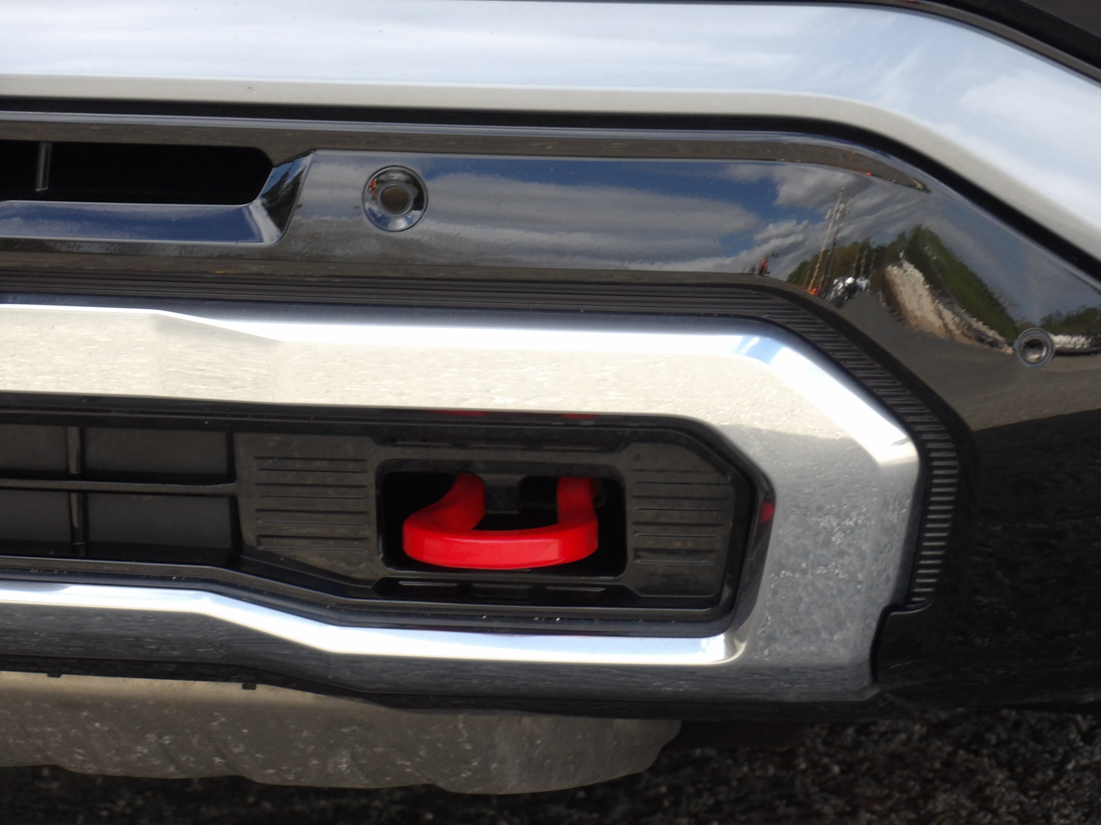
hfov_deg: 5.5
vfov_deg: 4.1
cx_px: 550
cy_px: 412
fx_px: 11546
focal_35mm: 363
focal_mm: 65.2
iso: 100
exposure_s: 1/122
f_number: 4.2
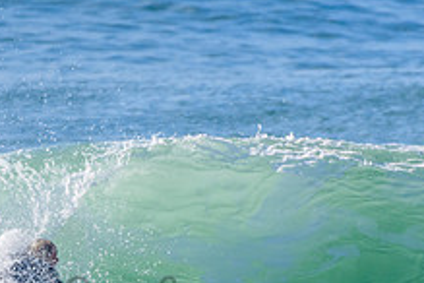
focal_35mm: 1986
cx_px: 147
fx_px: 23389
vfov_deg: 0.7
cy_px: 290
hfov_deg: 1.0
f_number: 5.6
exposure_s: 1/2000
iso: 320
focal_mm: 500
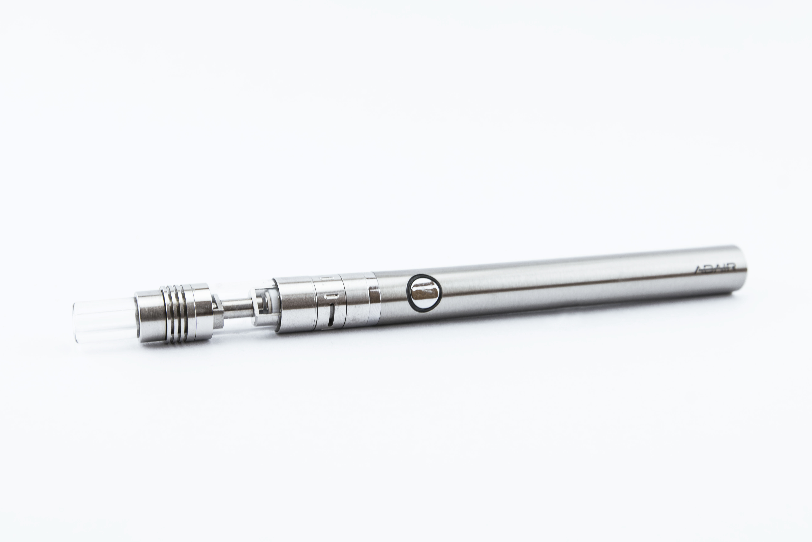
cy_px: 271
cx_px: 406
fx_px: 1173
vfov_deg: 26.0
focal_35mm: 52
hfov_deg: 38.2
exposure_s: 1/20
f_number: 8
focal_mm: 35
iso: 100
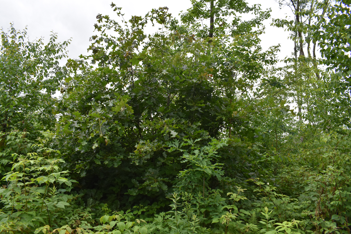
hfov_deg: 67.4
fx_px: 263
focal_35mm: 27
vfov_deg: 48.0
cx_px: 176
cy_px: 117
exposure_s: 1/250
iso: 400
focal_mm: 18
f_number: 8
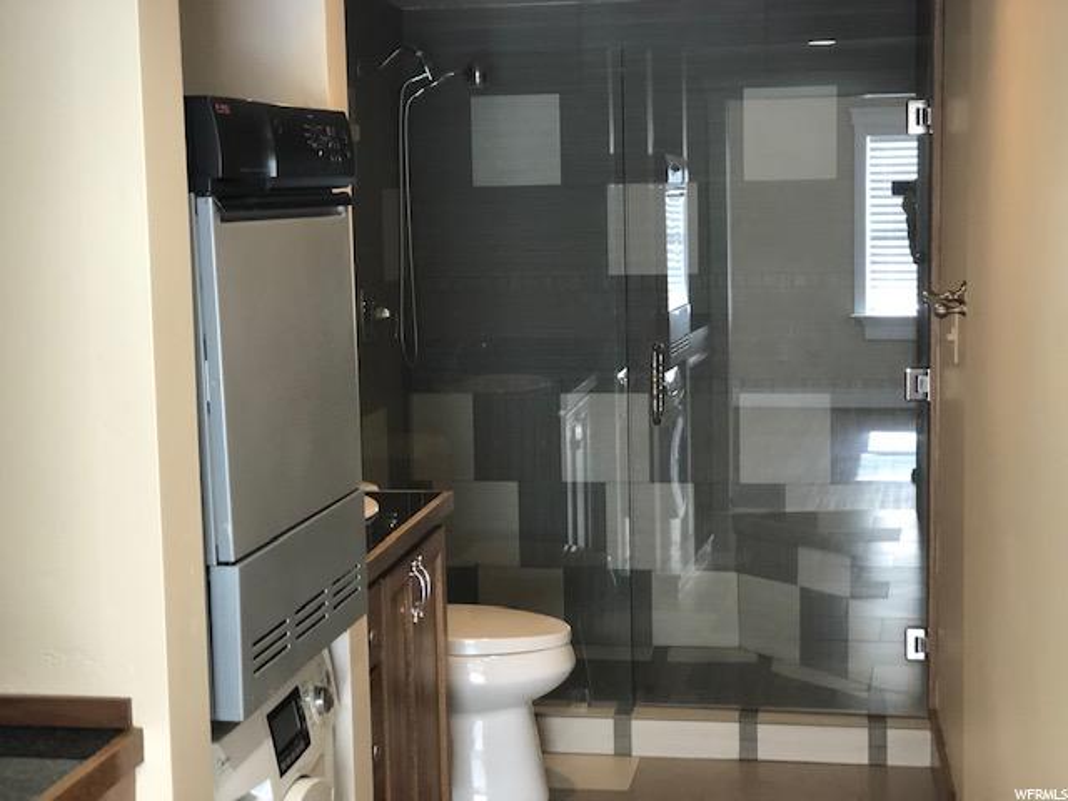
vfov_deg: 25.7
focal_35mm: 57
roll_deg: +0.9
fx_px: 1759
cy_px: 400
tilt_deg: -7.6
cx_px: 534
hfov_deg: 33.8
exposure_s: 1/60
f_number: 2.8
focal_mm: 6.6
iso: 400
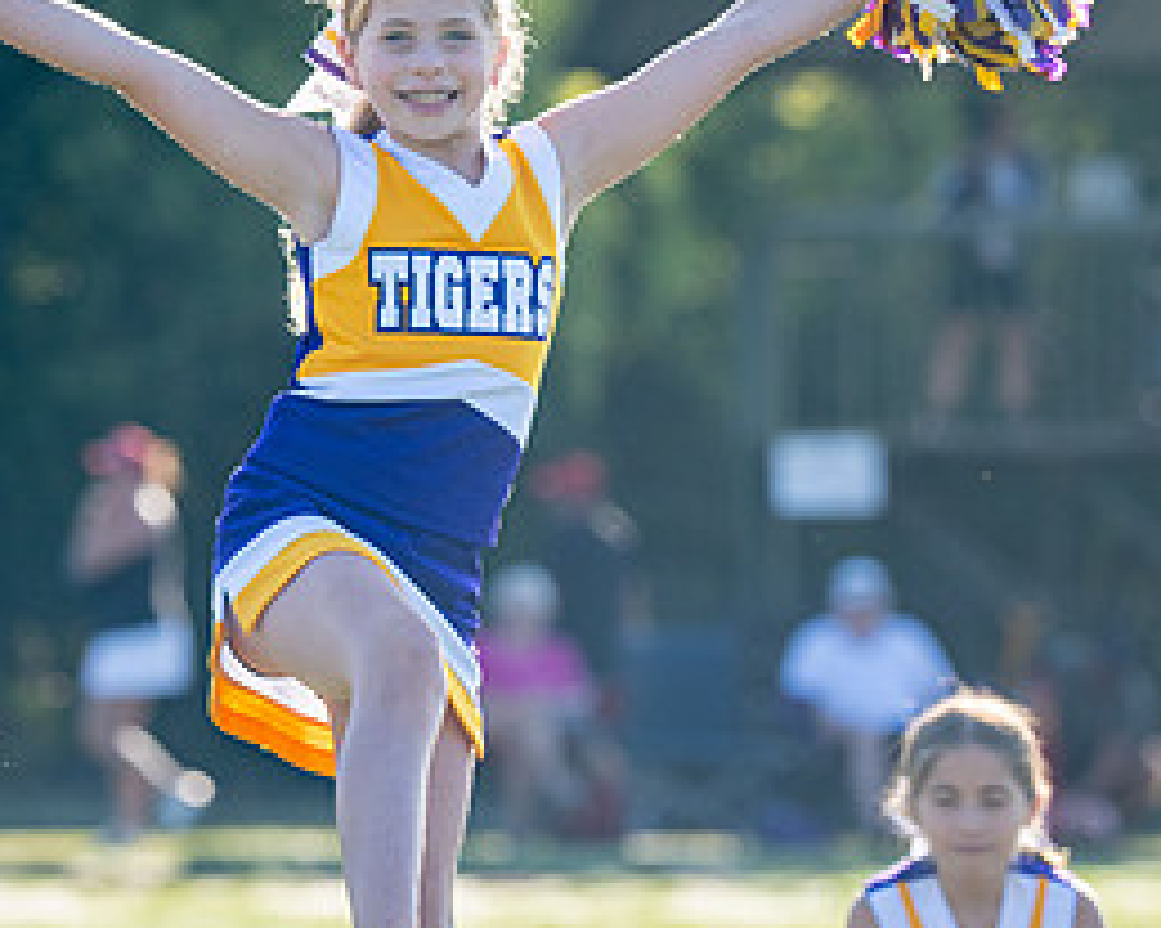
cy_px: 377
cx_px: 318
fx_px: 11816
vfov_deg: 4.5
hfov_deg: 5.6
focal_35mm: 344
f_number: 2.8
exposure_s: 1/2000
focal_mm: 135
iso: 400
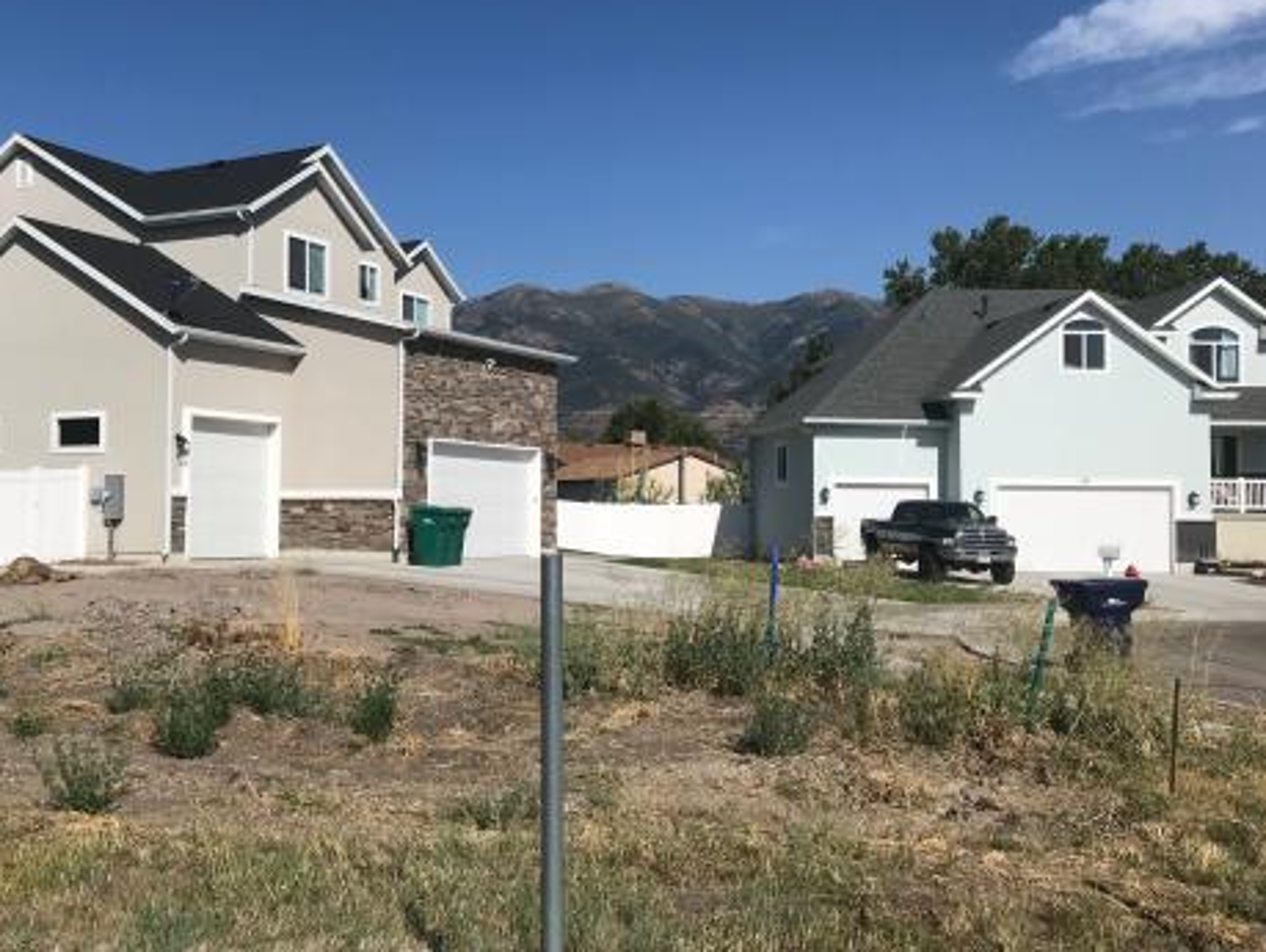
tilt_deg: +2.4
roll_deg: +0.2
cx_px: 392
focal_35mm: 39
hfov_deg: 46.8
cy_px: 469
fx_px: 1427
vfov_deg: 36.9
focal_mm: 3.99
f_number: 1.8
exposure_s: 1/3831
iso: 20
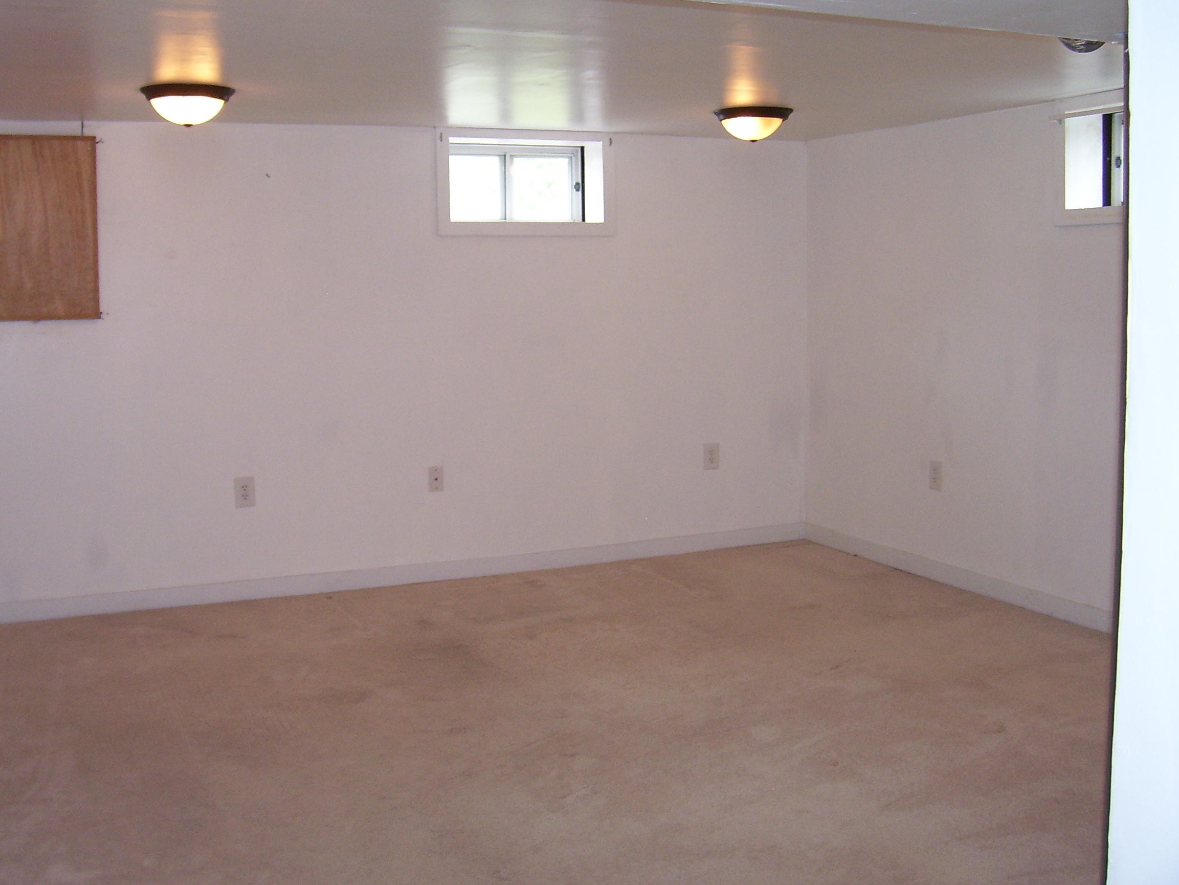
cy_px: 405
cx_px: 533
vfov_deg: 37.7
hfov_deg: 48.9
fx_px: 1294
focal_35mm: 38
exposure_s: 1/60
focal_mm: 5.6
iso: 125
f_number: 2.7
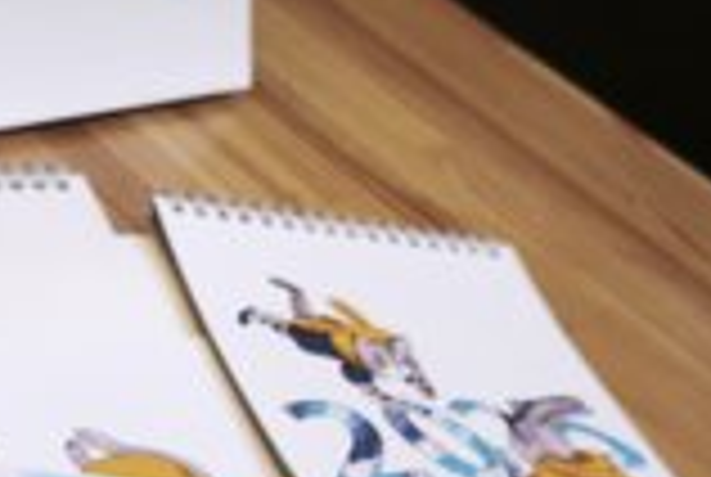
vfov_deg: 14.5
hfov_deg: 21.4
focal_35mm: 92
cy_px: 562
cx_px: 9
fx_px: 1820
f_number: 1.7
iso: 500
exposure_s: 1/33.3
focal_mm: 5.35
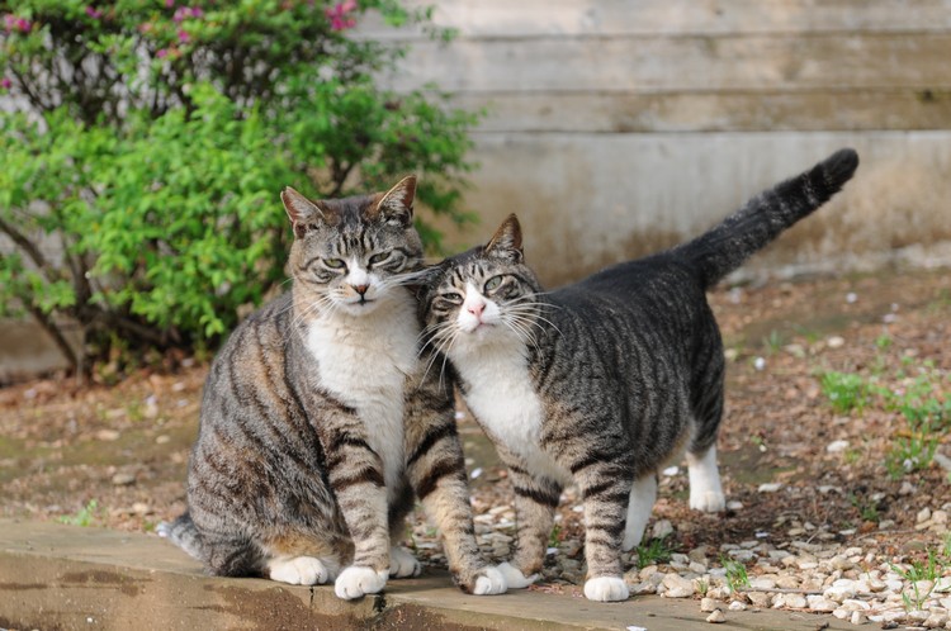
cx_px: 476
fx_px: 2770
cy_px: 316
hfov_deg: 19.5
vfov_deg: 13.0
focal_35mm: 105
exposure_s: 1/200
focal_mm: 70
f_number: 4
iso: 200
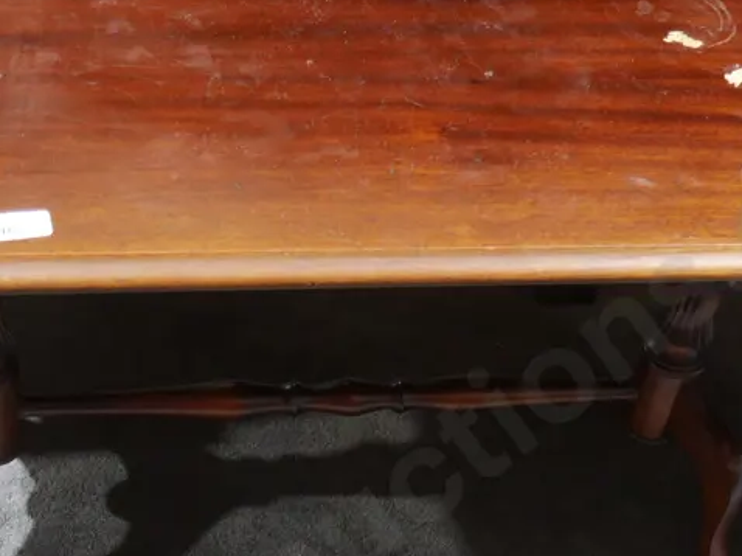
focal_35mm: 60
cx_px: 373
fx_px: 1285
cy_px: 523
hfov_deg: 32.2
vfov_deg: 23.6
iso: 1000
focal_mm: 14
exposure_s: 1/60
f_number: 3.5
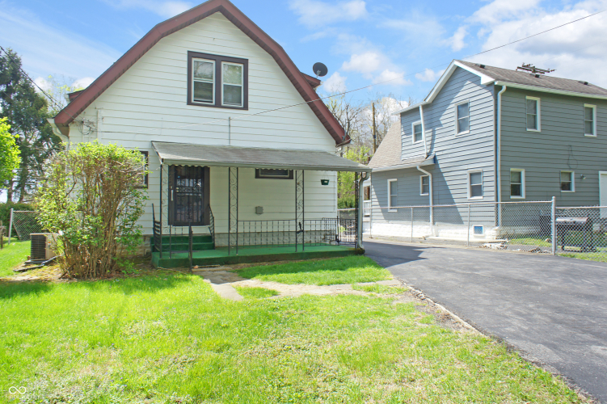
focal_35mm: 24
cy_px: 202
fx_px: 404
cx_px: 304
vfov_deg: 53.1
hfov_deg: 73.8
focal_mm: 16
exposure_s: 1/100
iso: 200
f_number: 9
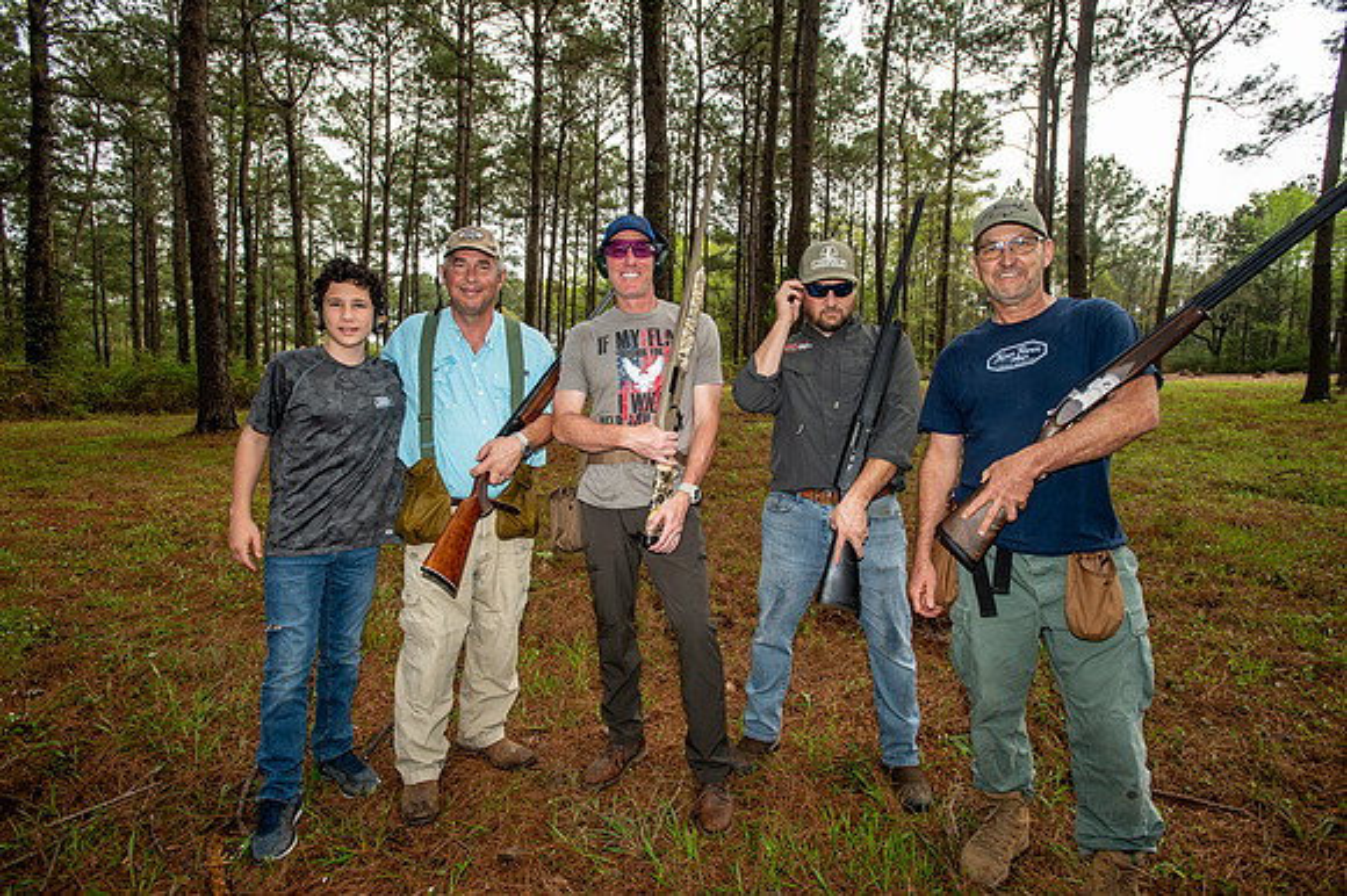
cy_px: 448
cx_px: 674
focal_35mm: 19
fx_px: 710
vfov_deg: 64.5
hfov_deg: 86.9
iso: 125
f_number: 4.5
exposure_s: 1/250
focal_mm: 19
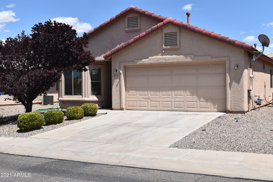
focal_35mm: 45
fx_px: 341
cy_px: 91
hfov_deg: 43.6
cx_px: 136
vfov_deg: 29.9
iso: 100
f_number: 9
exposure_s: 1/320
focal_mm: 30
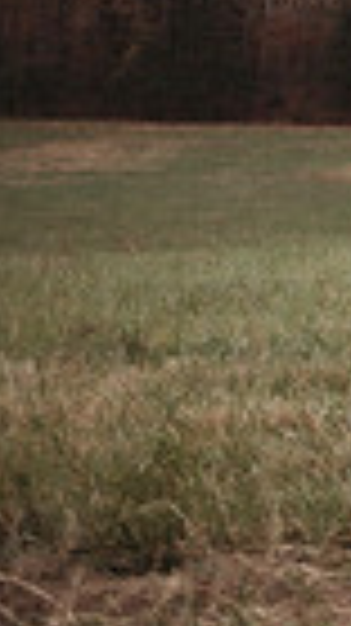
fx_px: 1741
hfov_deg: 8.7
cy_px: -92
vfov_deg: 19.4
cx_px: 1184
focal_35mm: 105
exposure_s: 1/250
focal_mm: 24
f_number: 2.8
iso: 250
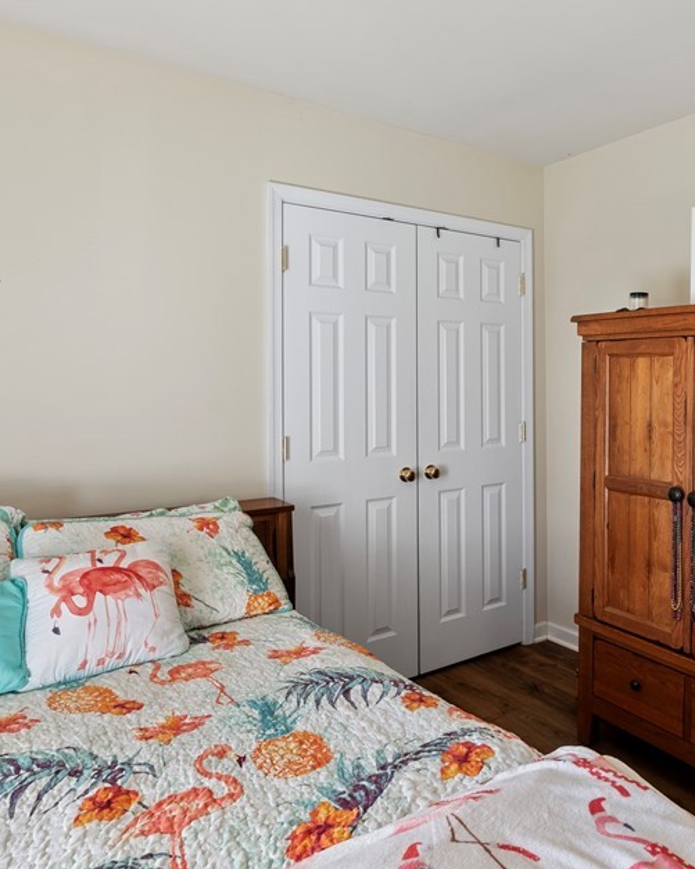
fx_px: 669
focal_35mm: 26
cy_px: 378
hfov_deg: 52.6
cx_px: 515
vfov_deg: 65.8
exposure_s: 1/2
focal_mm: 16
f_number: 8
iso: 800
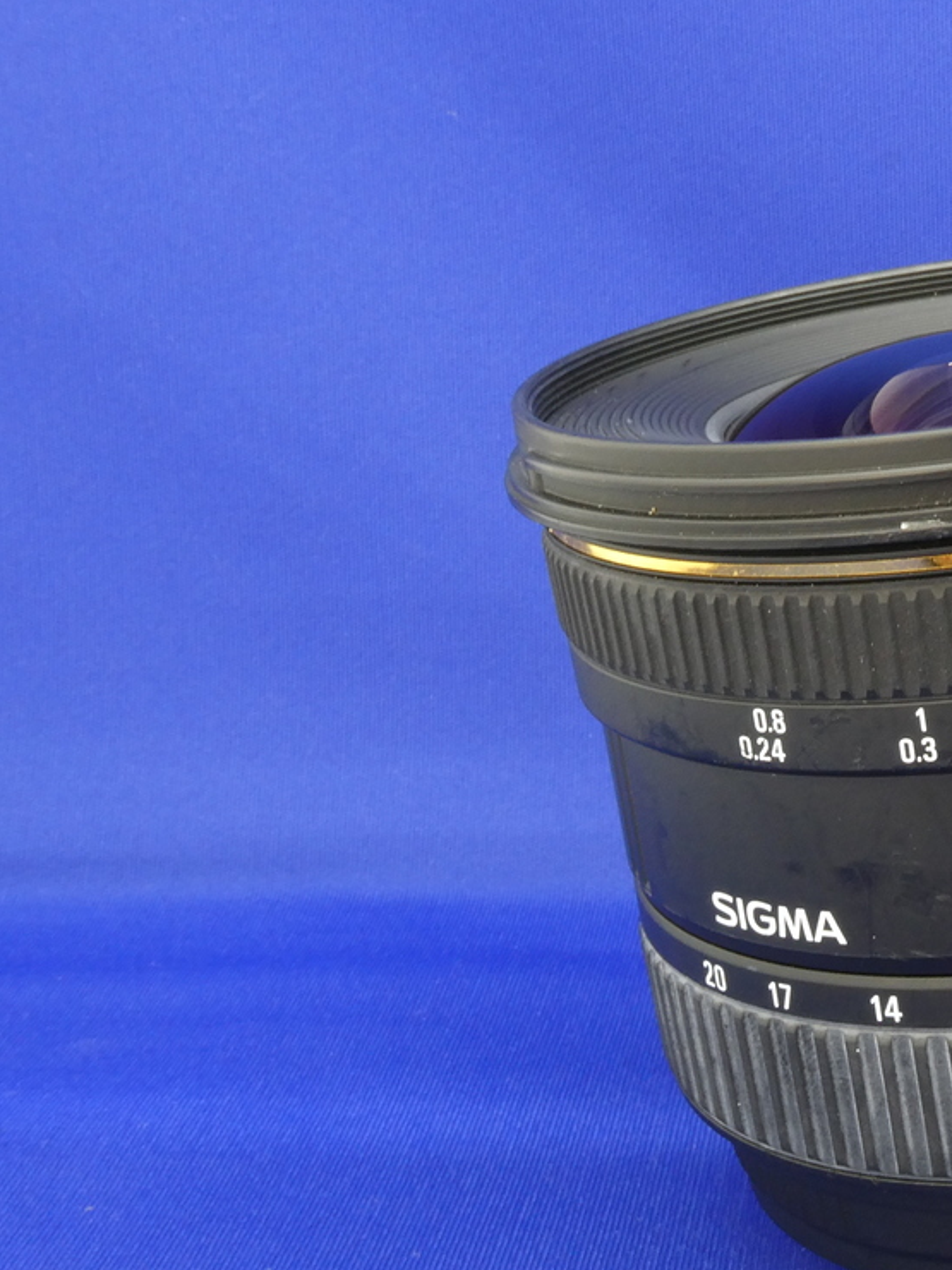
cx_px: 1019
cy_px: 759
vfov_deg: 32.1
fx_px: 2200
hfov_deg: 23.1
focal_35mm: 60
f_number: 8
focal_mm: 6.7
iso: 200
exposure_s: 1
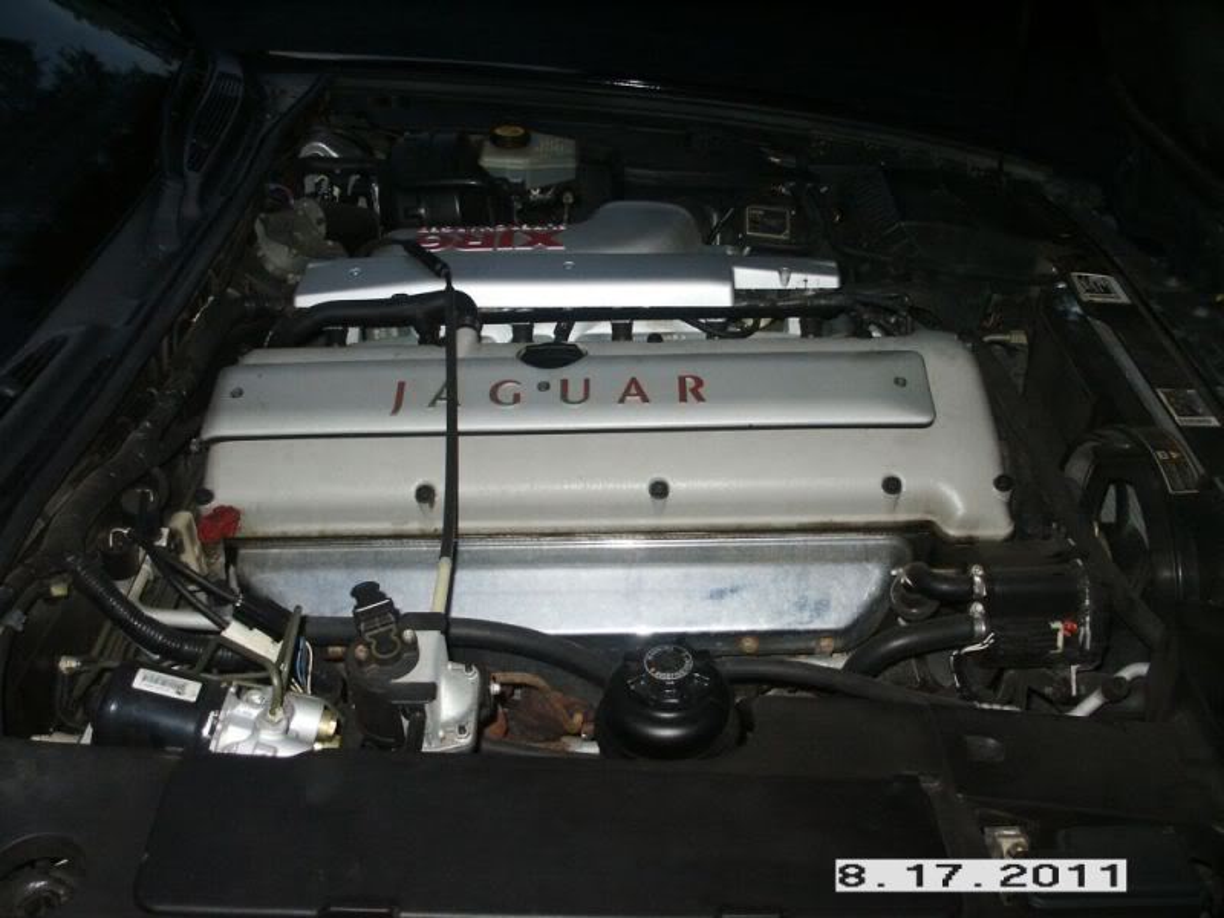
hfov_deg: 52.6
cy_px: 459
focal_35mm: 35
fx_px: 1238
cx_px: 612
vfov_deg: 40.7
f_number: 3
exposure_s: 1/45
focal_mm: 7.2
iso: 200
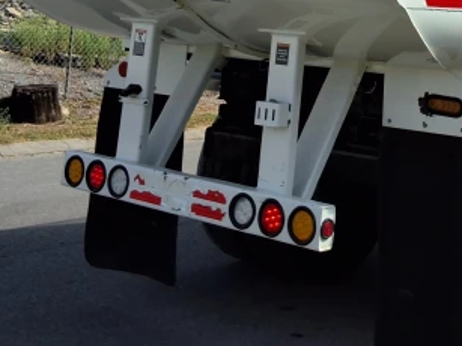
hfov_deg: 26.0
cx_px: 400
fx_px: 974
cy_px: -57
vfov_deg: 19.1
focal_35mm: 73
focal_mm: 2.91
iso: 32
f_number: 1.9
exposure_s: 1/2012
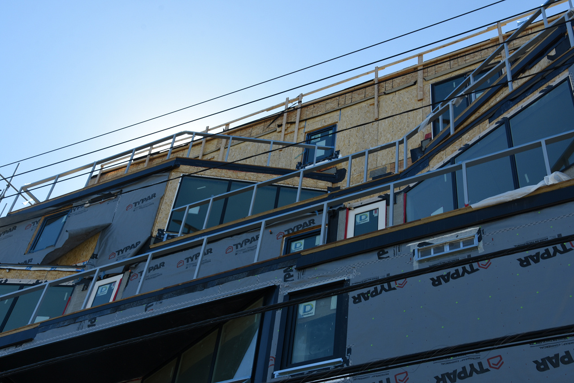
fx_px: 765
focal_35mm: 48
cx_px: 287
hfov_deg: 41.1
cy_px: 192
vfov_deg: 28.1
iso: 200
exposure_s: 1/160
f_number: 13
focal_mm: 32
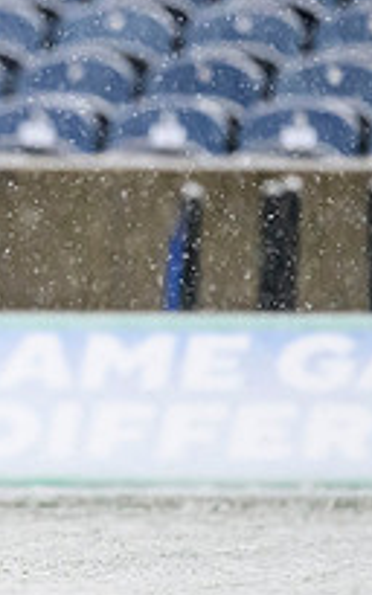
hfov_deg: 0.8
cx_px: -371
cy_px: 222
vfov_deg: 1.2
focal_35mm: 1735
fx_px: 28163
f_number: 4
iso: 8000
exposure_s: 1/1600
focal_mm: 560
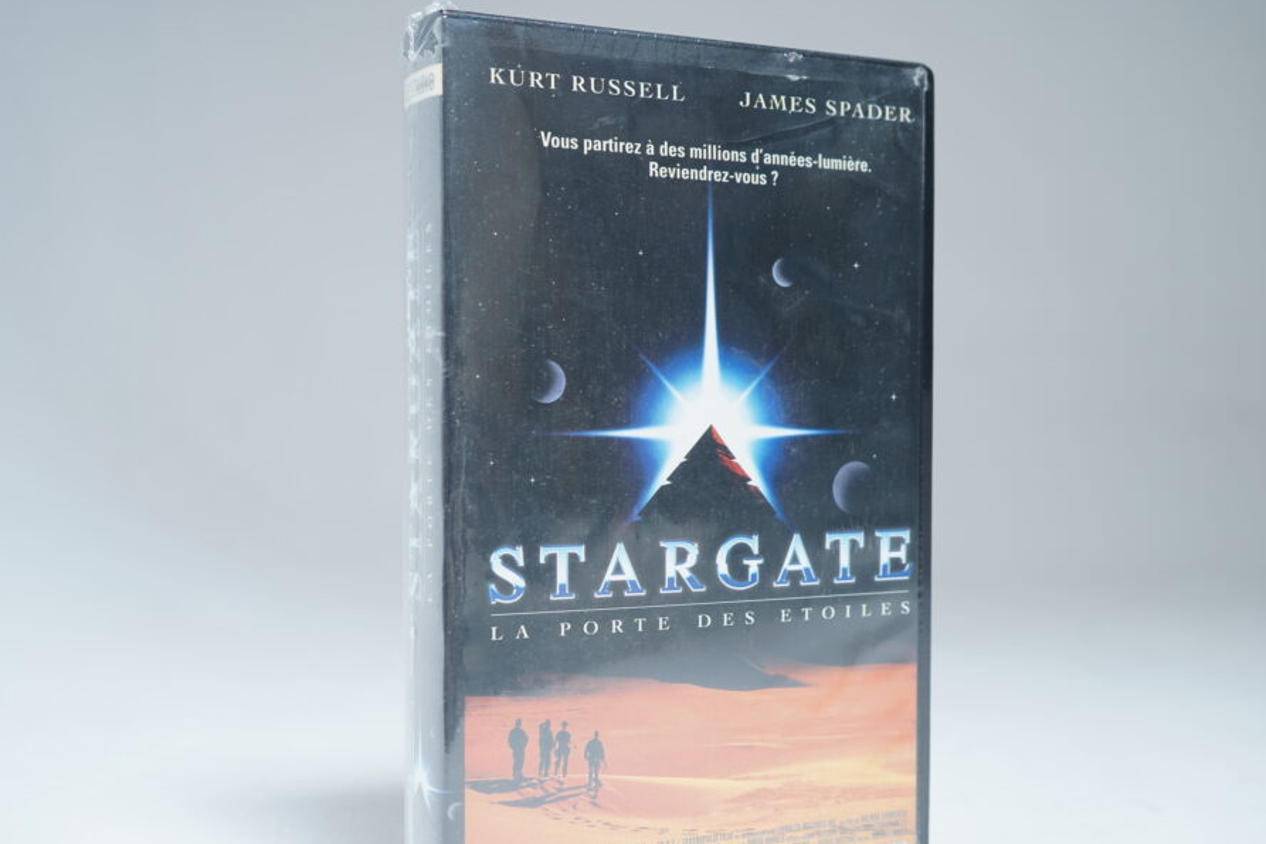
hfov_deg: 45.4
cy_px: 468
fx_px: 1512
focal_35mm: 43
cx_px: 671
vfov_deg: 31.2
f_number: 5.6
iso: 160
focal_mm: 32
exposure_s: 1/2.5
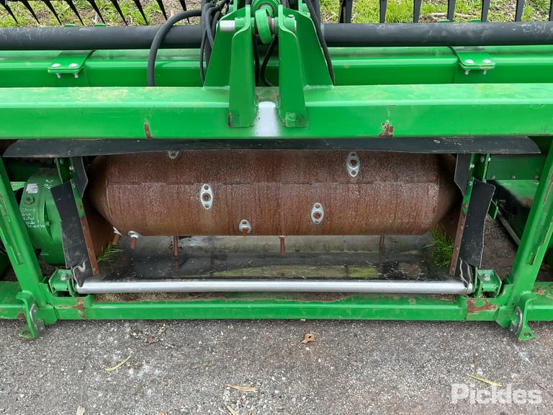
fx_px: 447
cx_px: 276
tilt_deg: -37.3
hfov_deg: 63.4
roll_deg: -0.4
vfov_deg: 49.7
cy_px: 208
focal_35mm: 28
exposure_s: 1/122
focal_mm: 3
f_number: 1.8
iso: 20
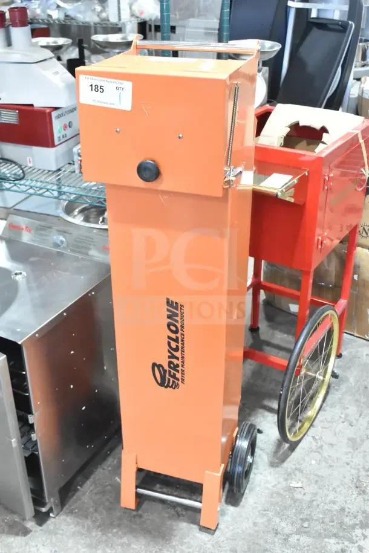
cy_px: 276
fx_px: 600
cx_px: 184
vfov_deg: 49.6
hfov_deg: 34.2
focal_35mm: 39
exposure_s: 1/200
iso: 6400
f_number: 7.1
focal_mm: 26
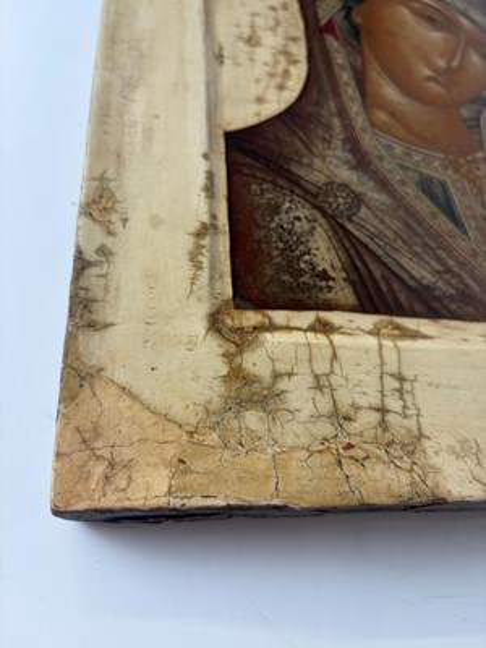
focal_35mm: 26
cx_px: 243
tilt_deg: -59.6
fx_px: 487
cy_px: 324
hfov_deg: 53.1
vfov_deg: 67.3
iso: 50
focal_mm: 5.96
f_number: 1.6
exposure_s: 1/100
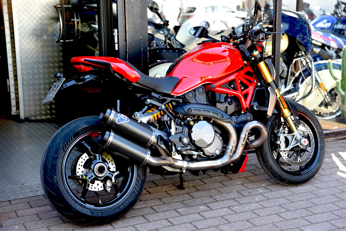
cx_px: 173
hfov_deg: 32.4
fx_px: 596
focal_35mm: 62
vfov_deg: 21.9
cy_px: 116
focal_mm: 62
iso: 100
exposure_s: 1/60
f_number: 3.2
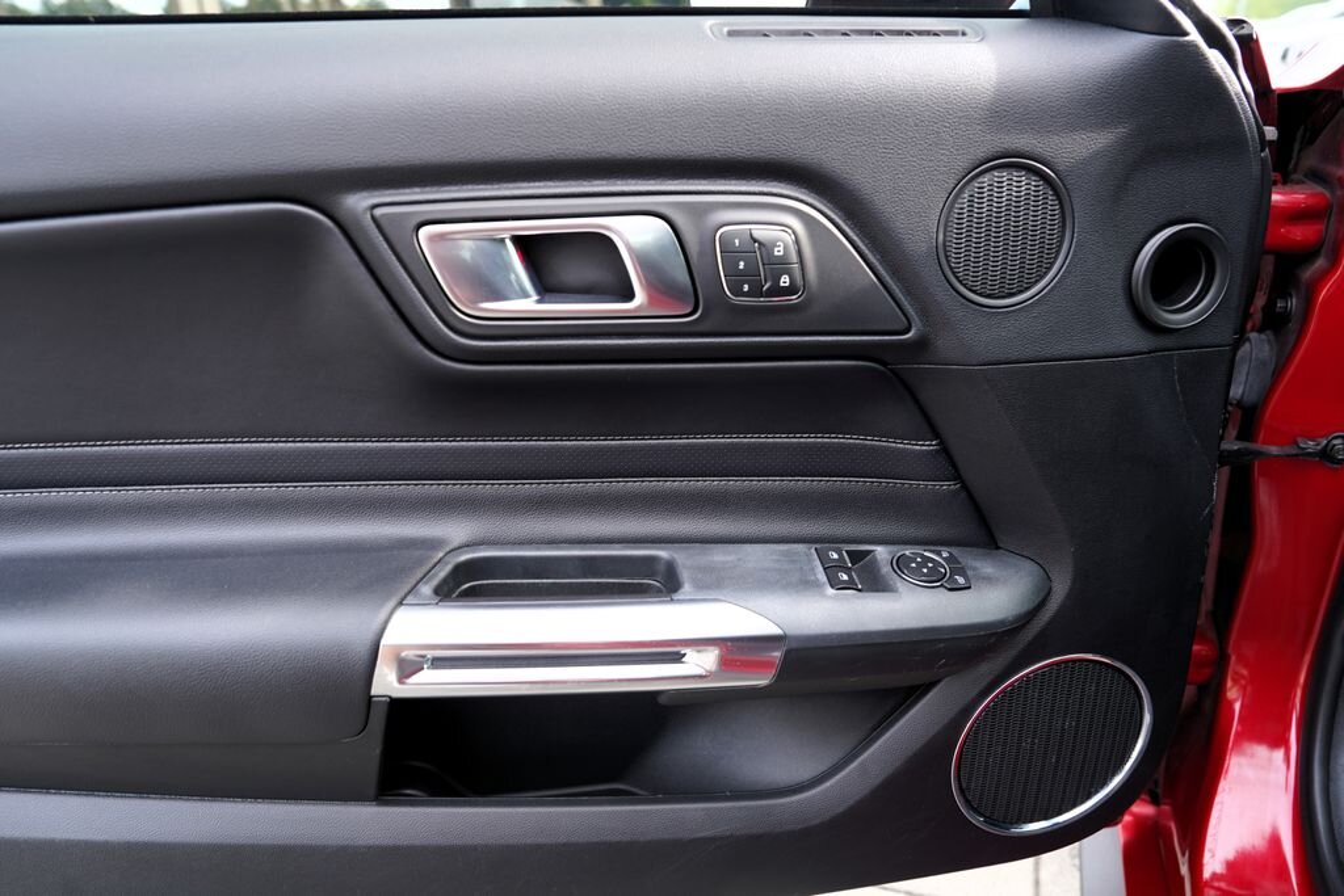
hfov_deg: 73.7
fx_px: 896
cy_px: 448
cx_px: 672
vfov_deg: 53.1
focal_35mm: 24
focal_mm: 24
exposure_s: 1/60
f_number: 4
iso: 100
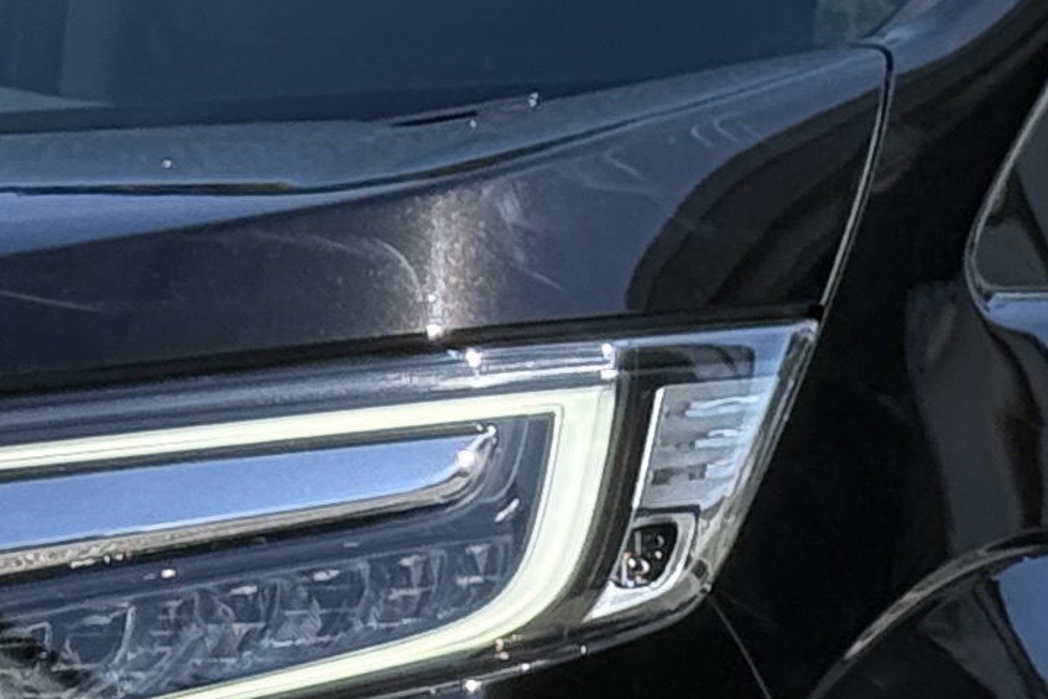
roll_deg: +0.3
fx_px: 8183
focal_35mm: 281
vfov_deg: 4.9
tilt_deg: +1.8
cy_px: 557
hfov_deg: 7.3
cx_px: 278
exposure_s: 1/3226
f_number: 1.78
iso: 100
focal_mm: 6.76
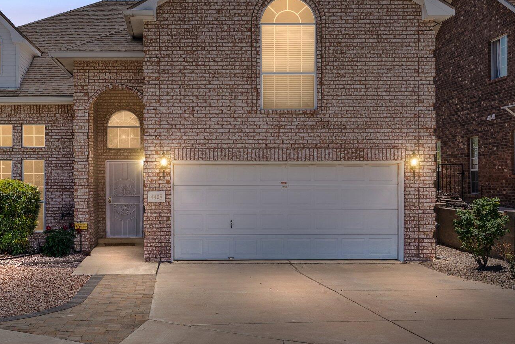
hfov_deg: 41.3
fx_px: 673
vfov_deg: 28.7
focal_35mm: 47
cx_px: 167
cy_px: 179
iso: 320
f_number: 9
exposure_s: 1/200
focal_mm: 30
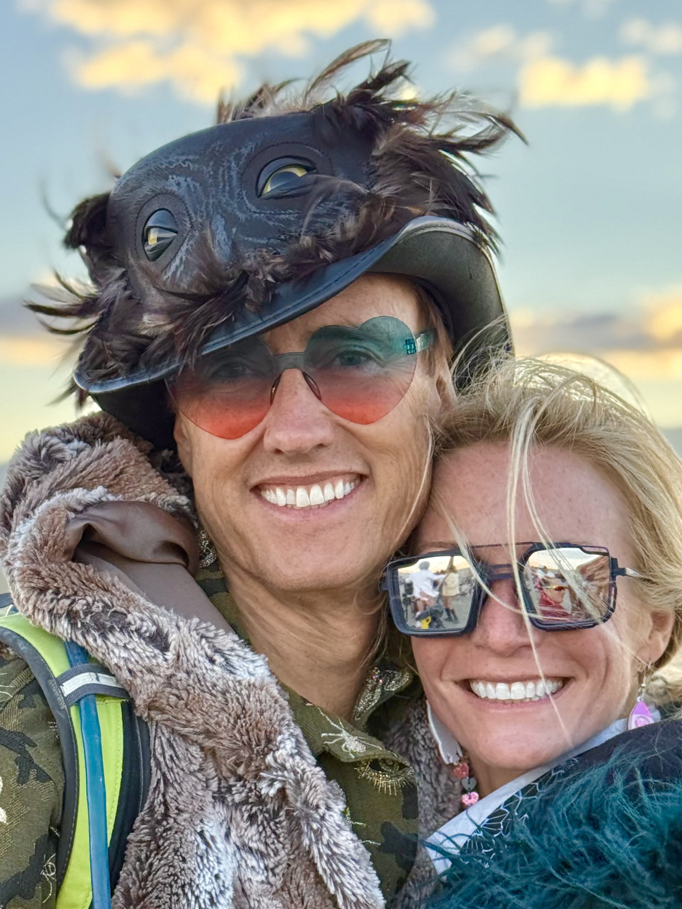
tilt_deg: -4.3
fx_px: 2233
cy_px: 747
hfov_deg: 17.4
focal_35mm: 85
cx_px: 396
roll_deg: +0.2
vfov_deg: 22.7
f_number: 1.78
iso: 100
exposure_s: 1/475
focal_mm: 6.76
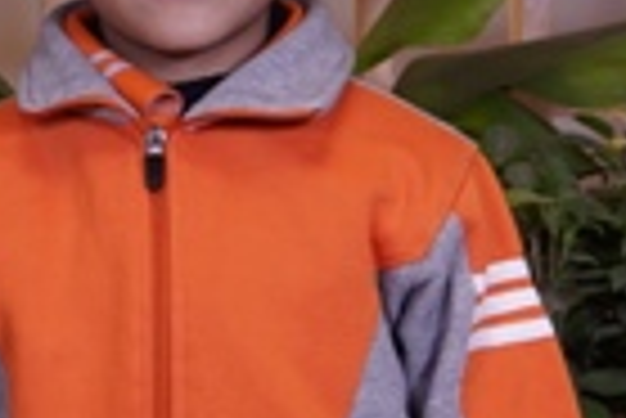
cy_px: 124
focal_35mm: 174
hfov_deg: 11.8
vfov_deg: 7.9
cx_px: 162
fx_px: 3029
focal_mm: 36
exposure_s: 1/125
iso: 400
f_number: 4.5
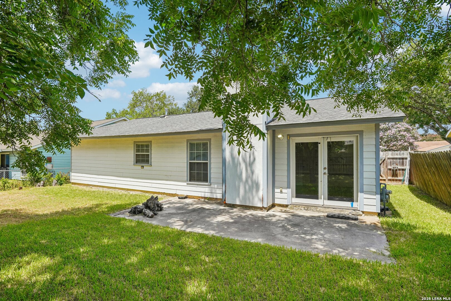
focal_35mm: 19
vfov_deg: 64.6
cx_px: 226
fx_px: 238
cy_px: 150
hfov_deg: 86.9
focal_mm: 19
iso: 100
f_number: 8
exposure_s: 1/160
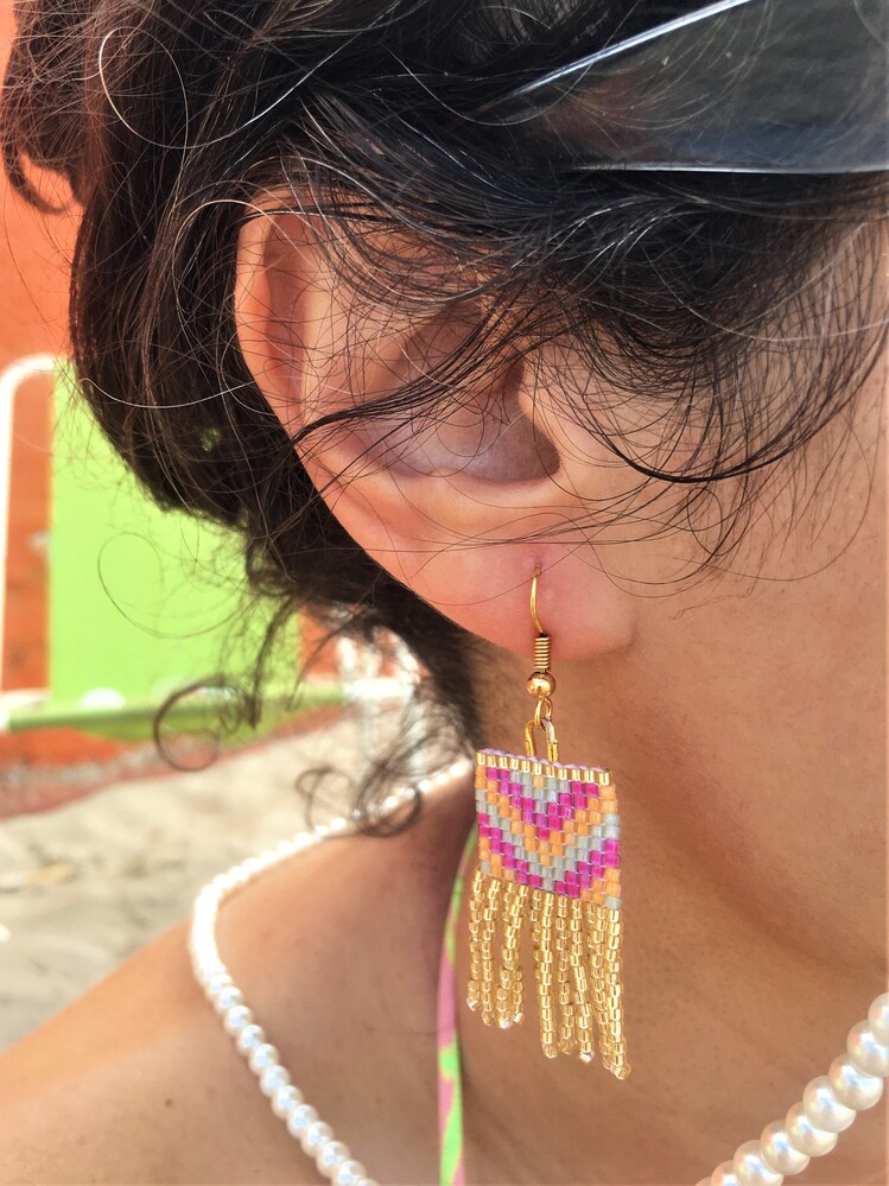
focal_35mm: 29
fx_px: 993
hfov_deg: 48.2
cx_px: 444
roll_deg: +2.7
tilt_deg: -2.8
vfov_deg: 61.7
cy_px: 593
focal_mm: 4.15
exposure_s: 1/292
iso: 25
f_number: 2.2
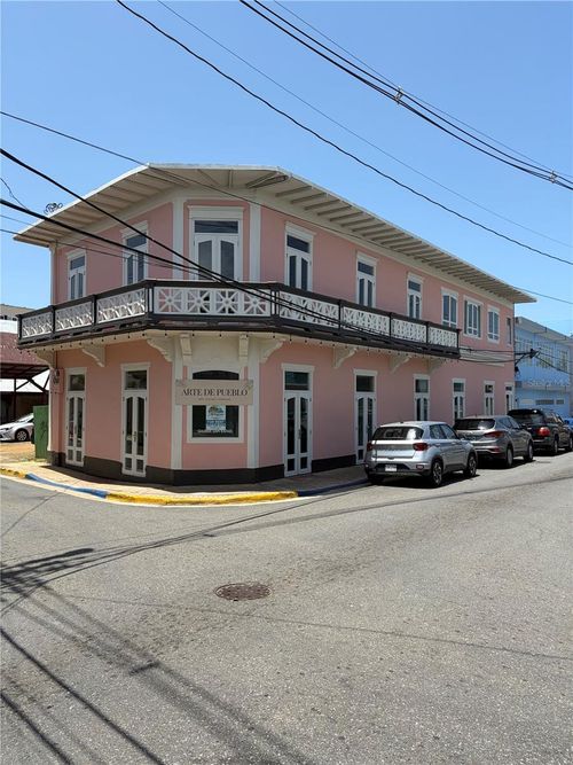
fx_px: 574
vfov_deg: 67.3
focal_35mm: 26
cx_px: 286
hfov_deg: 53.0
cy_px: 382
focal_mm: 5.96
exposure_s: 1/2985
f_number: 1.6
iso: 50
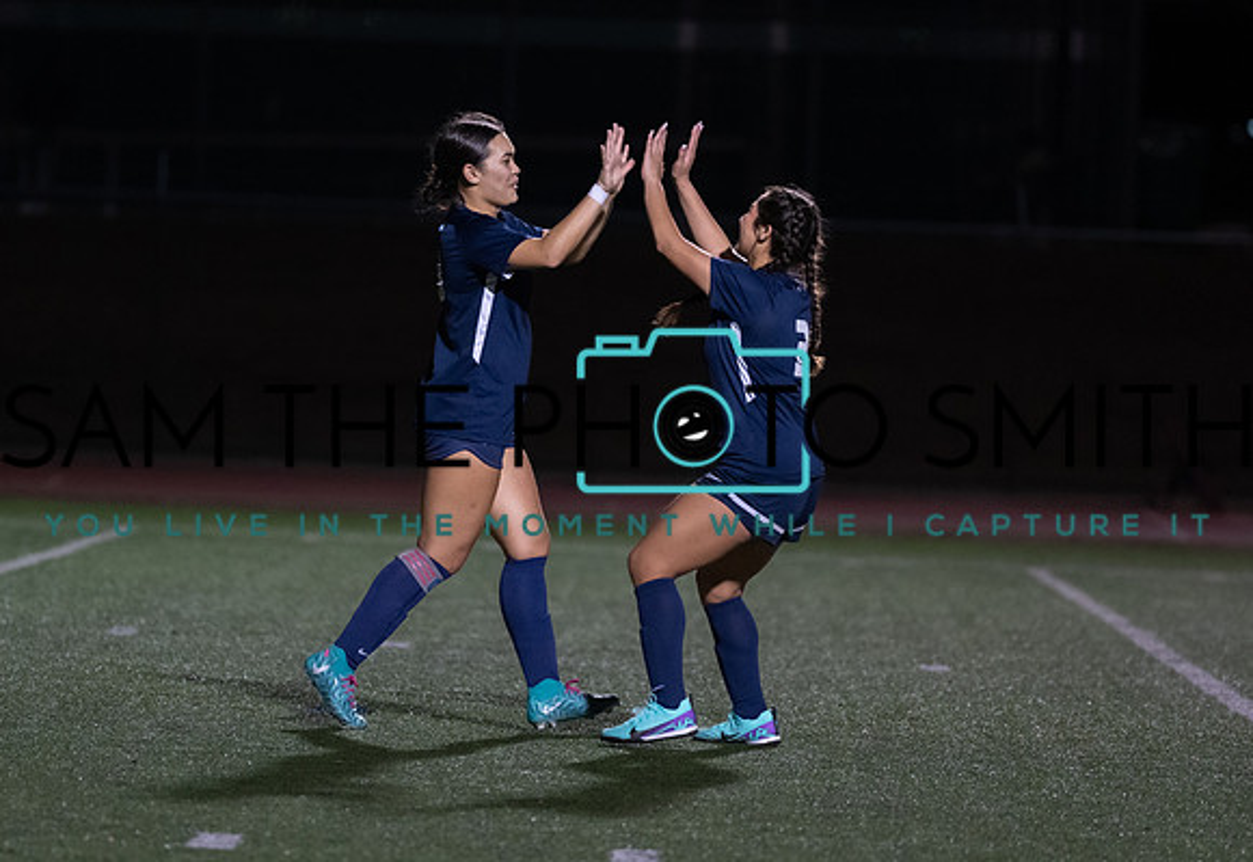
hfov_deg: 6.9
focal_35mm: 298
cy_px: 429
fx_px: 10462
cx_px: 549
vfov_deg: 4.7
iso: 4000
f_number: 2.8
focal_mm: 200
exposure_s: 1/1000
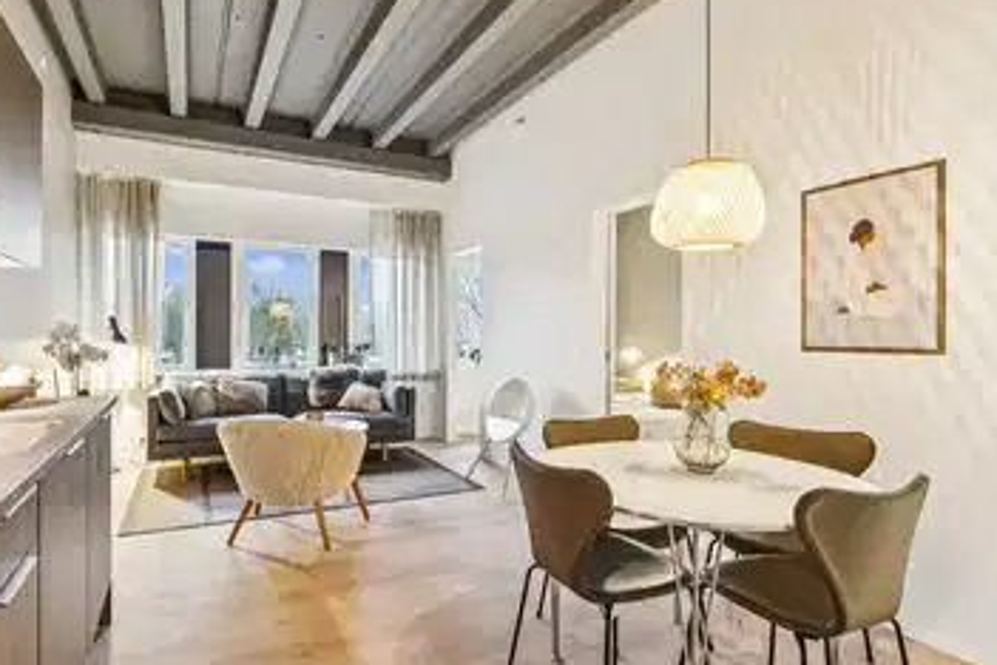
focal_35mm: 19
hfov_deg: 86.7
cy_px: 335
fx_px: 526
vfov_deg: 64.6
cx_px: 454
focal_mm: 10
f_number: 8
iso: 800
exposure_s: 1/1.25
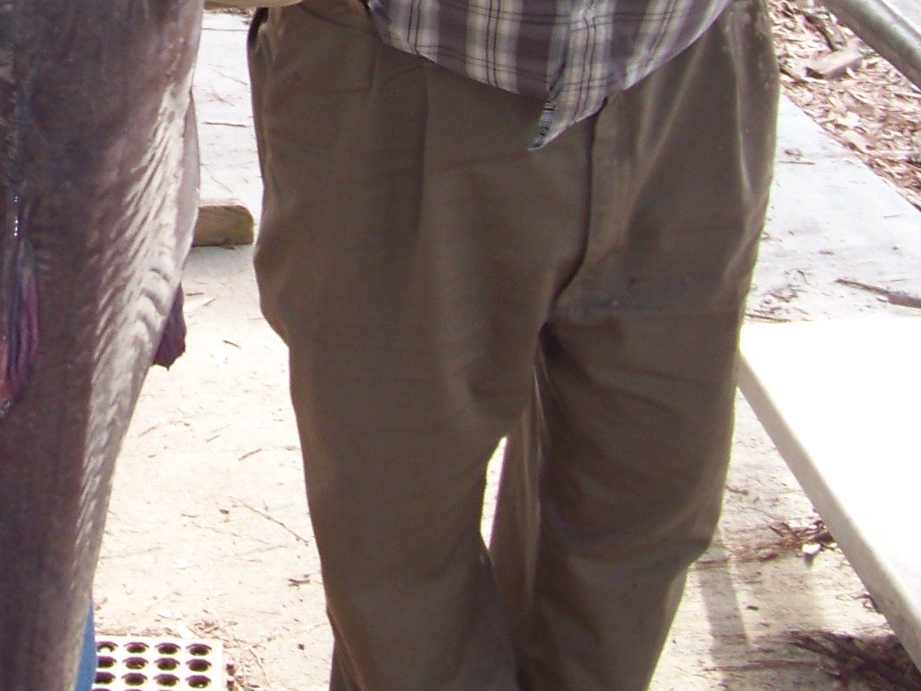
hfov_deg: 18.6
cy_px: -180
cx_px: -52
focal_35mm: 102
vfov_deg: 14.0
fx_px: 2714
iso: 64
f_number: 2.8
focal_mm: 5.85
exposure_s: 1/30
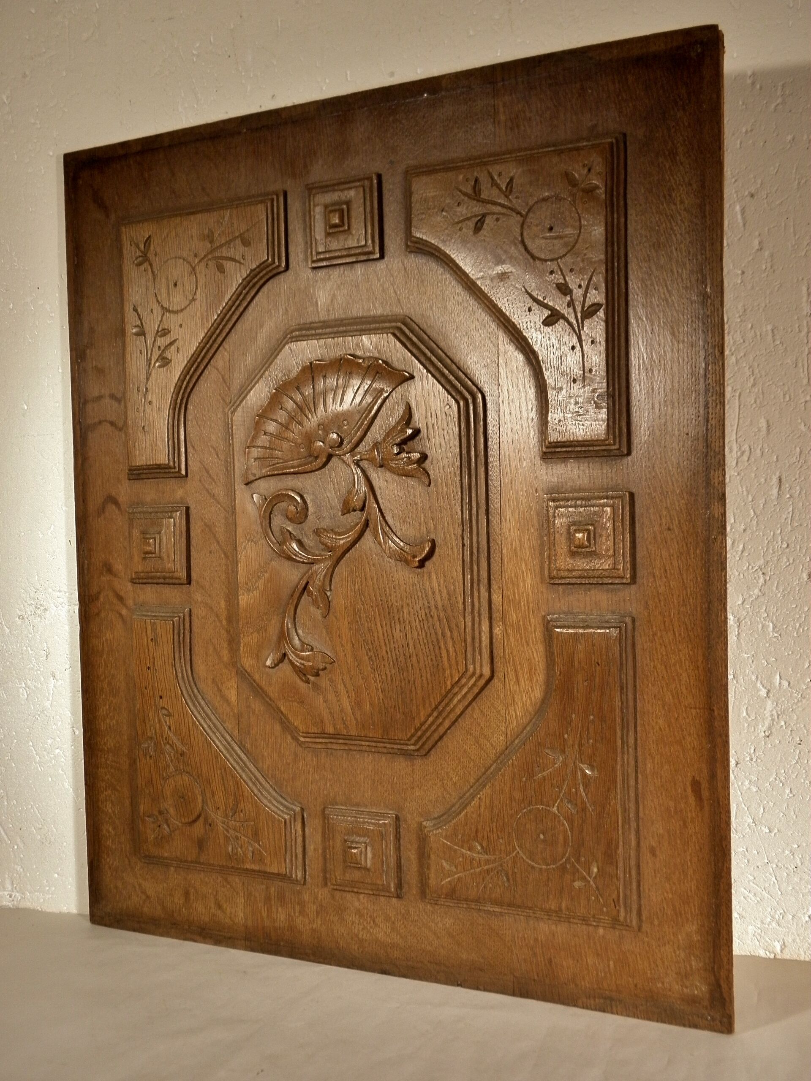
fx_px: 1218
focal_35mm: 39
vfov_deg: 47.9
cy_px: 540
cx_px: 406
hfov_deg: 36.8
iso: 200
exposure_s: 1/30
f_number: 3.8
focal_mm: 7.1
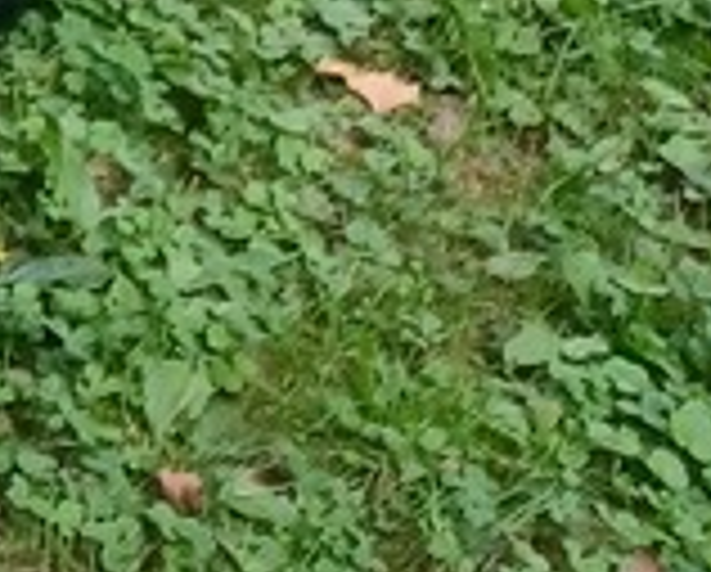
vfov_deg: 8.1
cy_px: -500
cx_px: -1300
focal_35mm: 185
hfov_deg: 8.8
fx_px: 3900
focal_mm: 4.6
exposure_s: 1/60
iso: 125
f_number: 1.8
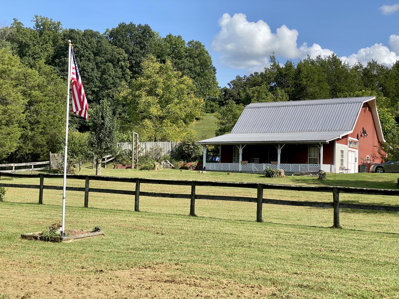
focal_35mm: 52
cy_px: 150
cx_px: 200
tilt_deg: +3.6
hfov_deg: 36.8
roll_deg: -2.1
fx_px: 599
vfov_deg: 28.0
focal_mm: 6
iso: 20
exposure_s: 1/1295
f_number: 2
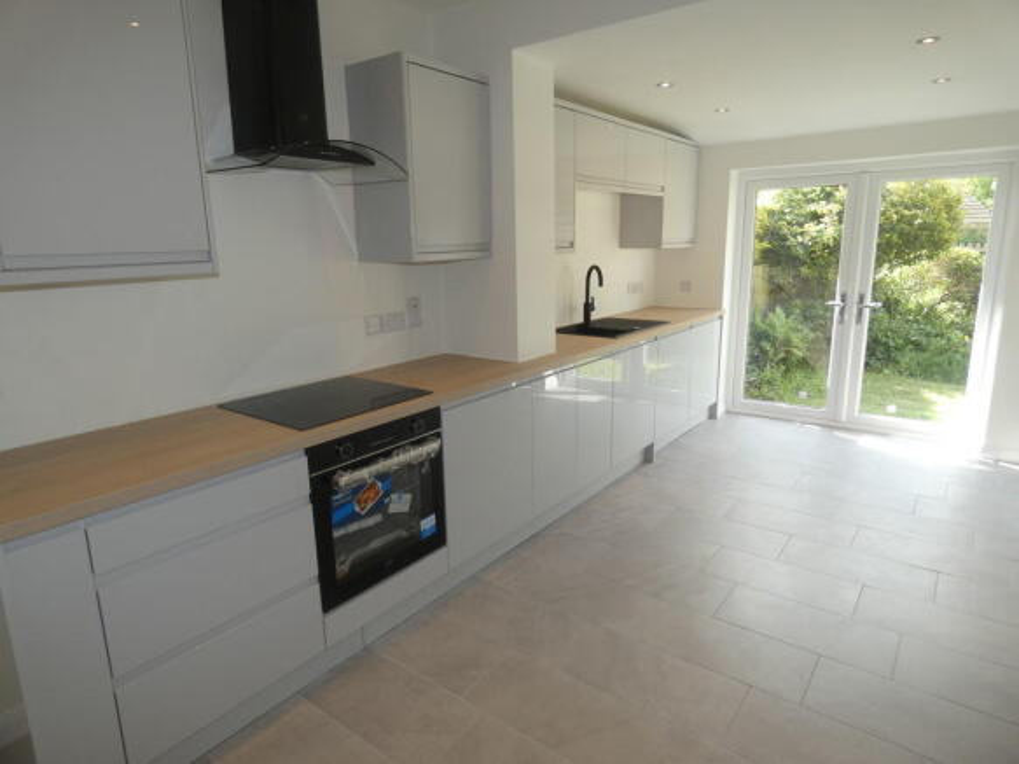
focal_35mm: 20
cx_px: 510
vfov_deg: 66.0
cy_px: 382
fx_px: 589
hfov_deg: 81.8
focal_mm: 3.6
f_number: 2.8
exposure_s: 1/100
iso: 80
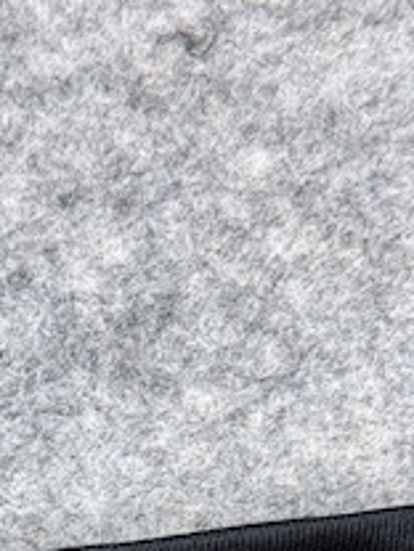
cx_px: -93
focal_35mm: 148
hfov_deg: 9.9
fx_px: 2360
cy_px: 781
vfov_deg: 12.8
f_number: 1.78
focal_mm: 6.76
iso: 160
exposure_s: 1/100
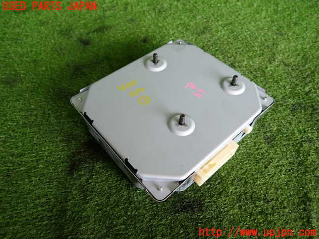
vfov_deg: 54.9
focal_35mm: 25
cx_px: 160
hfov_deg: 69.4
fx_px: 230
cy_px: 120
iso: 200
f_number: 2
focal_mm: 4.5
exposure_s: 1/100
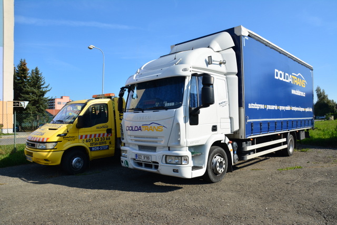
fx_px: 239
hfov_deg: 70.4
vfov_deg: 50.4
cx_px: 168
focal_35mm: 26
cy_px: 112
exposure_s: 1/200
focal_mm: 17
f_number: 7.1
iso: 100
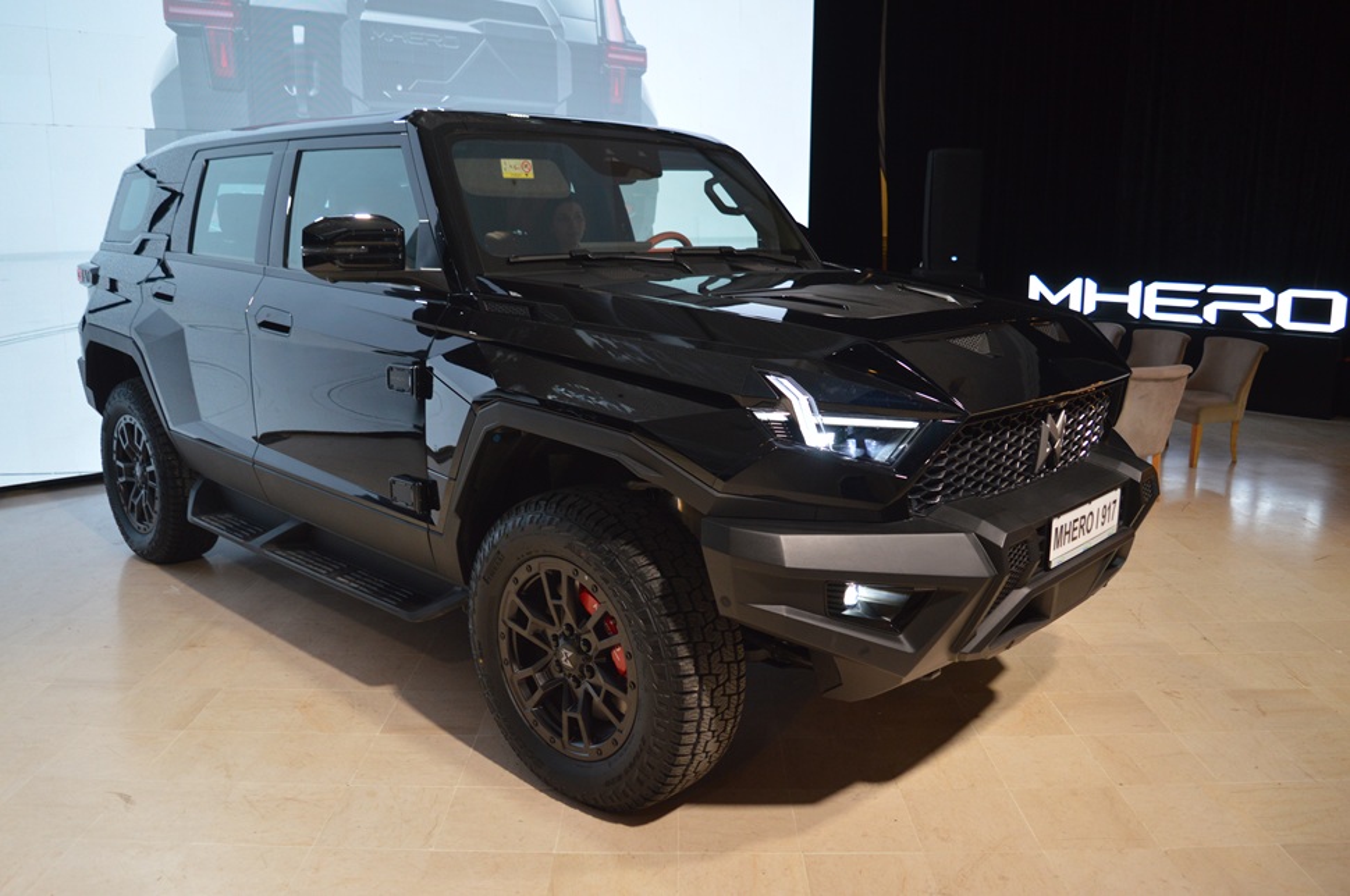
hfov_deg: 67.5
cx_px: 675
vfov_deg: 47.8
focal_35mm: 27
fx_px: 1011
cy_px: 448
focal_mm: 18
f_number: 3.5
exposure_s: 1/60
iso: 400
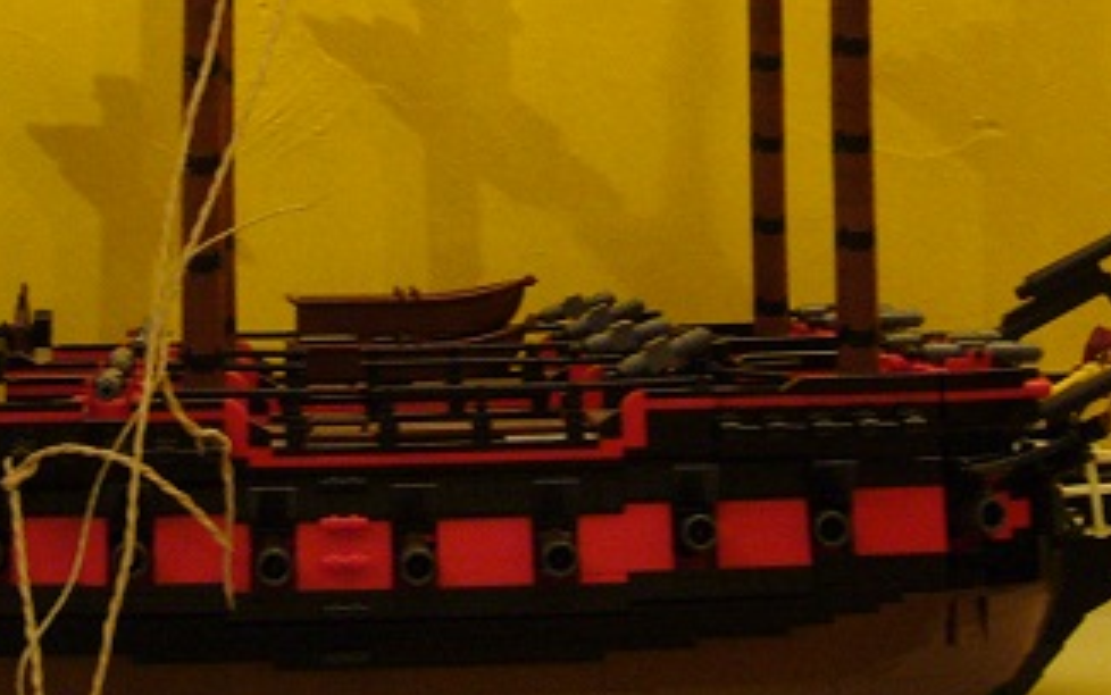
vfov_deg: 13.8
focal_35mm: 91
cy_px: -208
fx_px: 2756
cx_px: 416
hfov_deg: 22.7
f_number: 2.8
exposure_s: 1/15
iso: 160
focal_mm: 5.8
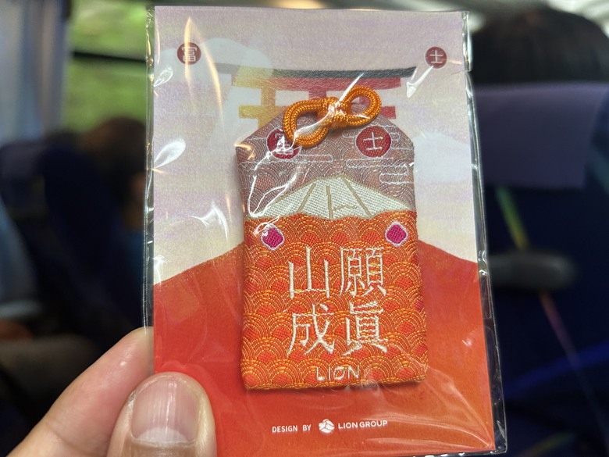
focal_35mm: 26
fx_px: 457
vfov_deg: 53.1
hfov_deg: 67.3
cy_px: 228
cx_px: 304
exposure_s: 1/67
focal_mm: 5.7
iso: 125
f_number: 1.5
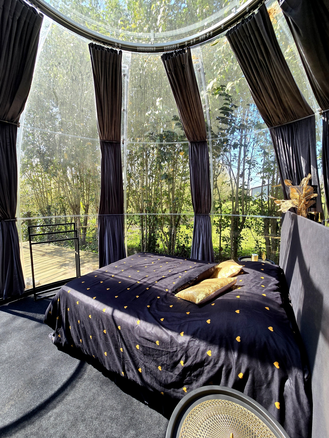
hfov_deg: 89.9
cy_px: 219
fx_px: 165
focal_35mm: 13
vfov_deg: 106.2
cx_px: 164
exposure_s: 1/500
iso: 50
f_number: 2.2
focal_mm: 2.2
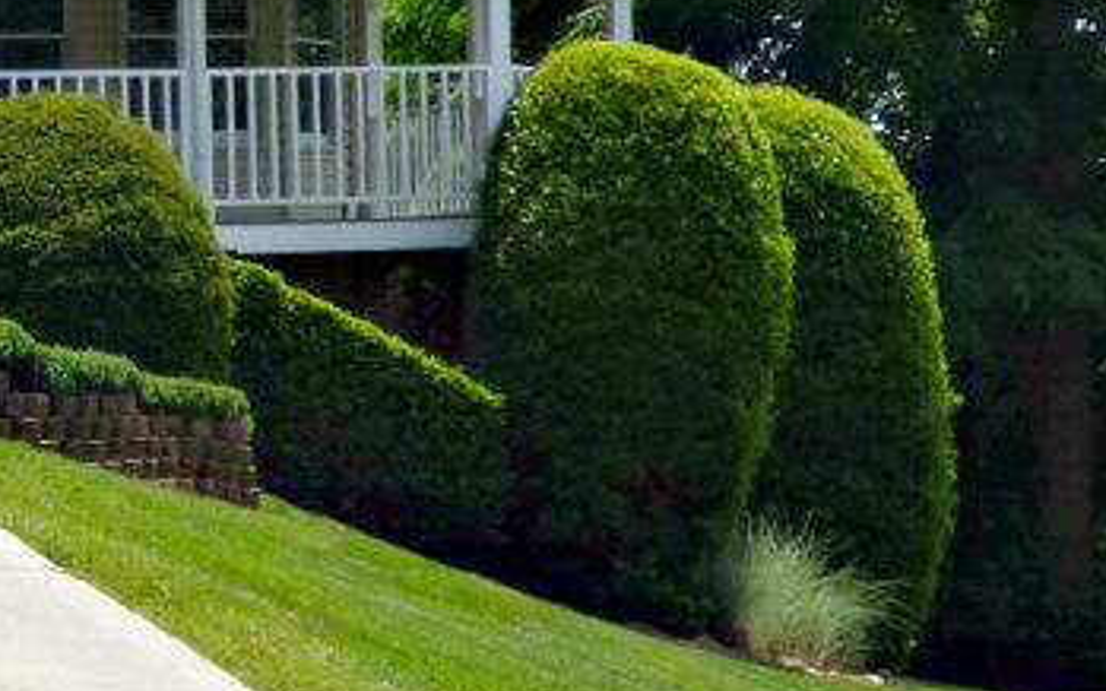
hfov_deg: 14.0
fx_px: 4340
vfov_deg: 9.1
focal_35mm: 144
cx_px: -311
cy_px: 152
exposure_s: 1/1300
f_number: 3.5
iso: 100
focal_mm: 6.47
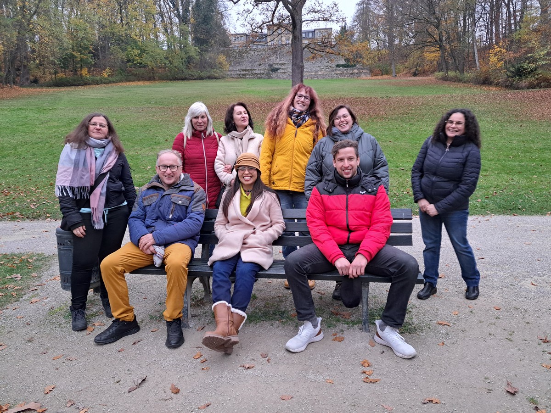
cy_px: 206
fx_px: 382
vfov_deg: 56.8
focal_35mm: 24
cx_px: 276
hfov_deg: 71.6
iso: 200
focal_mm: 5.23
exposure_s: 1/50
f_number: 1.8
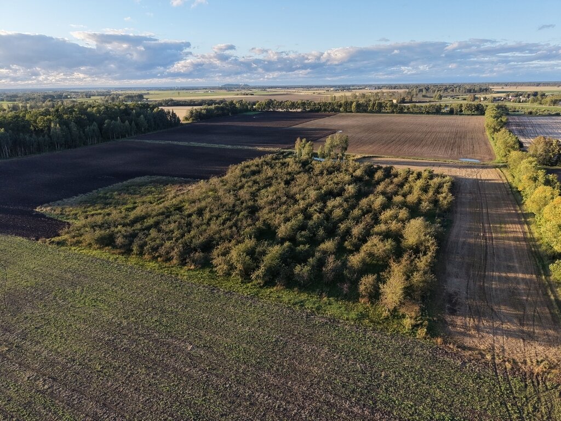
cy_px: 210
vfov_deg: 56.8
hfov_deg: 71.6
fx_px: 389
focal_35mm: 24
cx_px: 280
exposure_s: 1/2000
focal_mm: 8.67
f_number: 1.8
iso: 400
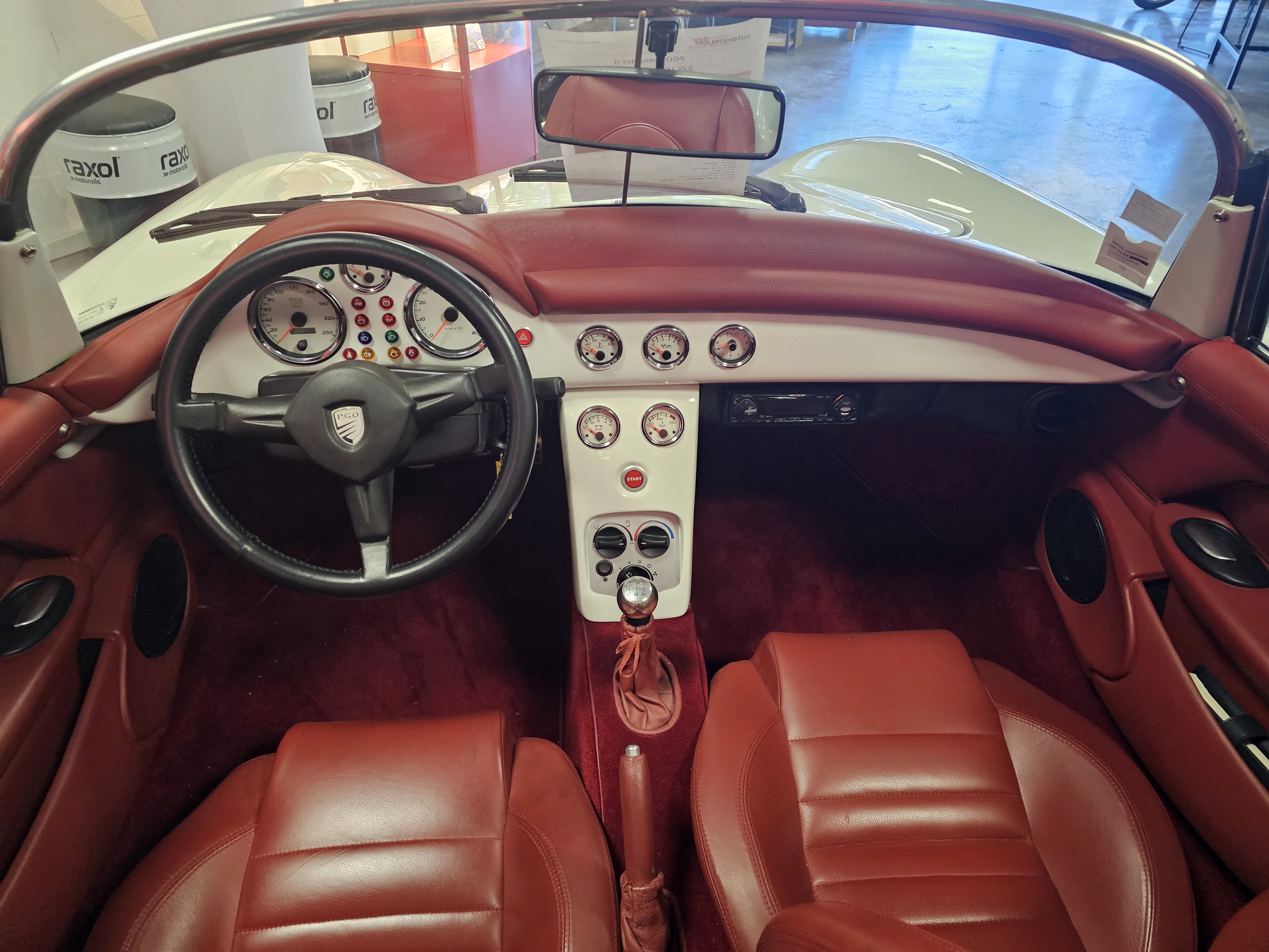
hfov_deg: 73.9
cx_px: 634
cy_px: 476
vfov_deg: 58.9
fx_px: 843
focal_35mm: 23
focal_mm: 6.3
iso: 800
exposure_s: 1/100
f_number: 1.7
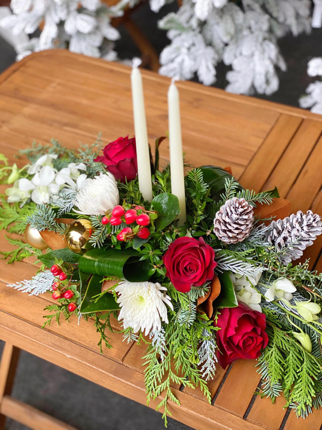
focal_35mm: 52
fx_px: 645
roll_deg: +3.4
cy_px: 215
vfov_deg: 36.8
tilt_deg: -43.7
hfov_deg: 28.0
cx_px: 161
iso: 320
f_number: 2
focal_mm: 6
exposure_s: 1/40
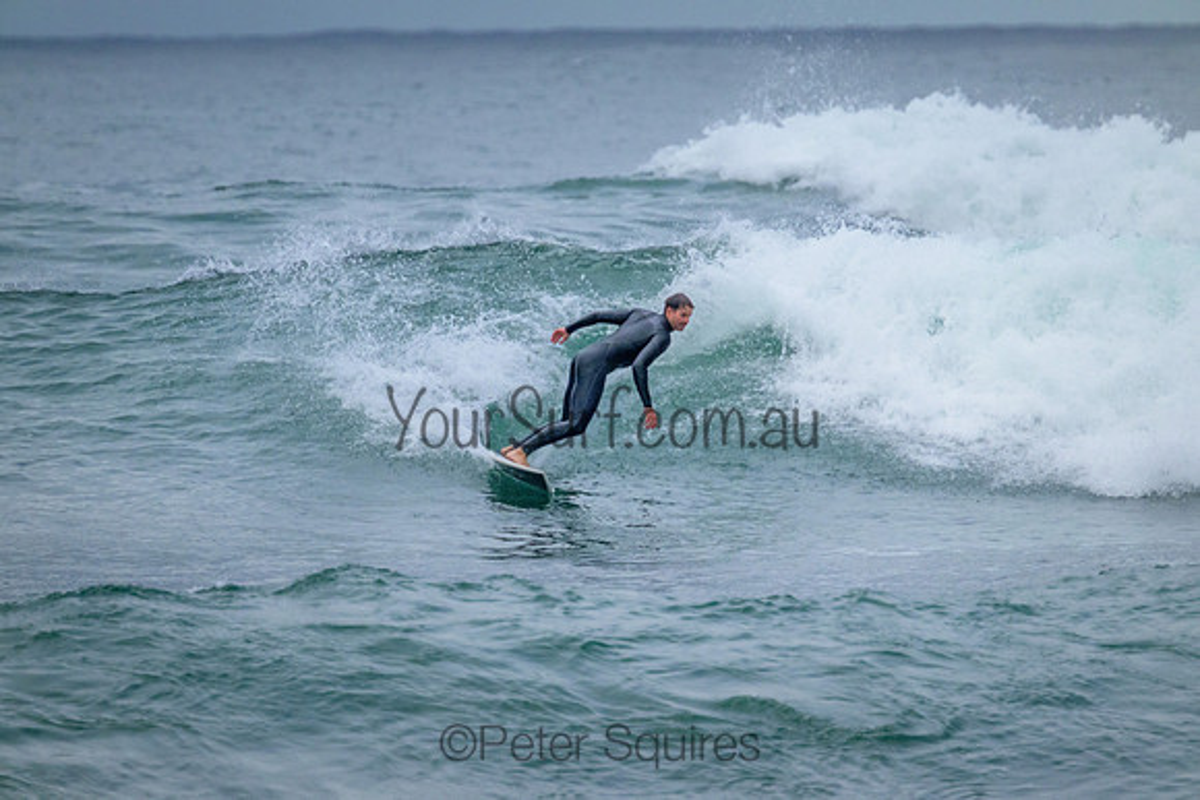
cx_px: 600
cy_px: 400
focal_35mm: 800
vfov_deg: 1.7
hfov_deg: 2.6
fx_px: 26672
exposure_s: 1/1600
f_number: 11
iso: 3200
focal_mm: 800
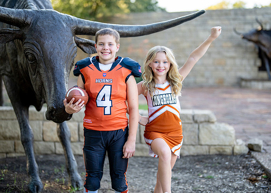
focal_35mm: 60
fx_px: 459
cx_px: 138
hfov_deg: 32.9
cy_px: 97
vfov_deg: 23.8
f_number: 1.2
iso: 200
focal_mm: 50
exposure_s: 1/1250
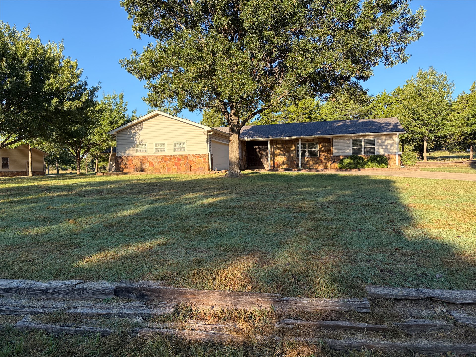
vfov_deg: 53.1
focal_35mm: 26
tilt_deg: -0.3
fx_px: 358
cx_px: 238
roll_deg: +1.3
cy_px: 178
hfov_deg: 67.3
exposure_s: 1/1217
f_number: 1.6
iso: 64
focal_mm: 5.96
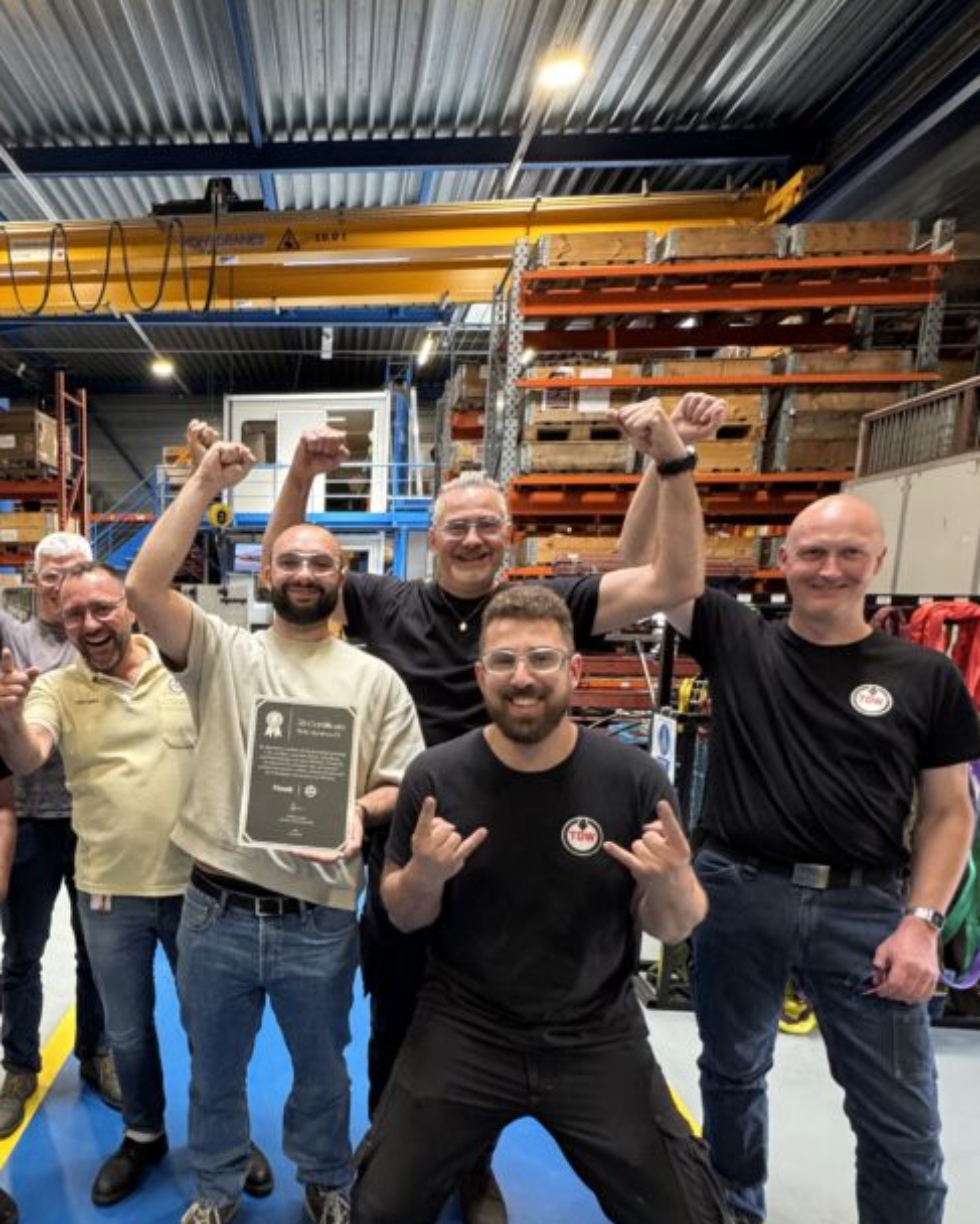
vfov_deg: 72.0
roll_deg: -1.7
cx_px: 235
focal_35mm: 23
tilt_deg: -8.1
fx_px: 833
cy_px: 721
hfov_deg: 57.6
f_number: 2.2
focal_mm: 2.22
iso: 250
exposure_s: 1/100
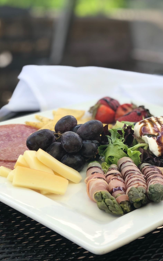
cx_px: 147
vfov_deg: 25.5
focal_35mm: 81
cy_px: 130
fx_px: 576
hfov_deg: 15.9
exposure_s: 1/242
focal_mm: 6.6
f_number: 2.8
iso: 20
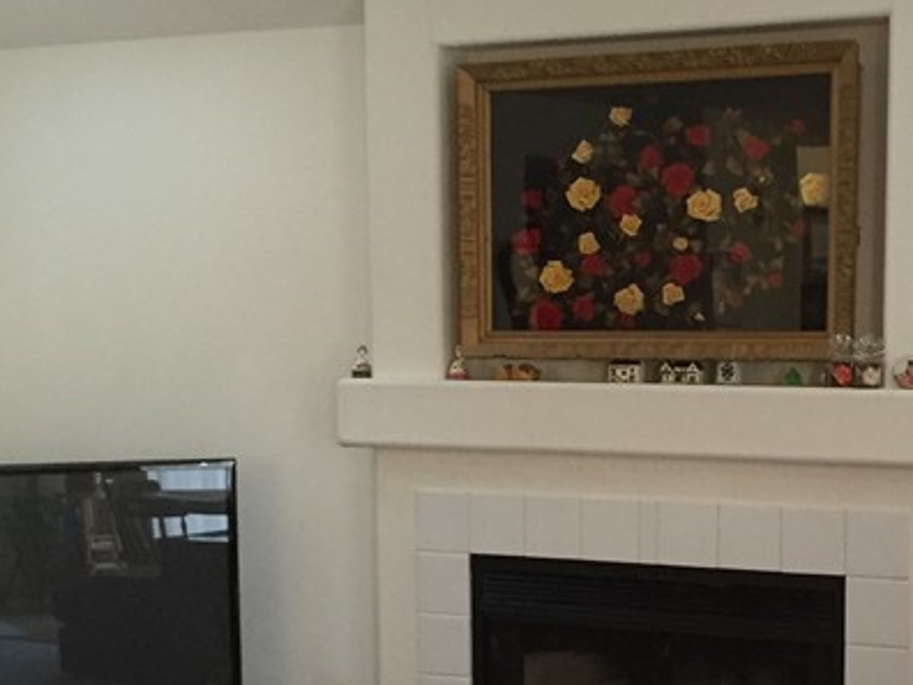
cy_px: 542
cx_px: 613
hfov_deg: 25.8
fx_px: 1978
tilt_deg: -6.9
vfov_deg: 19.5
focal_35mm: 75
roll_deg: +0.2
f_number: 2.2
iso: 125
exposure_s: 1/30
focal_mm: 4.15
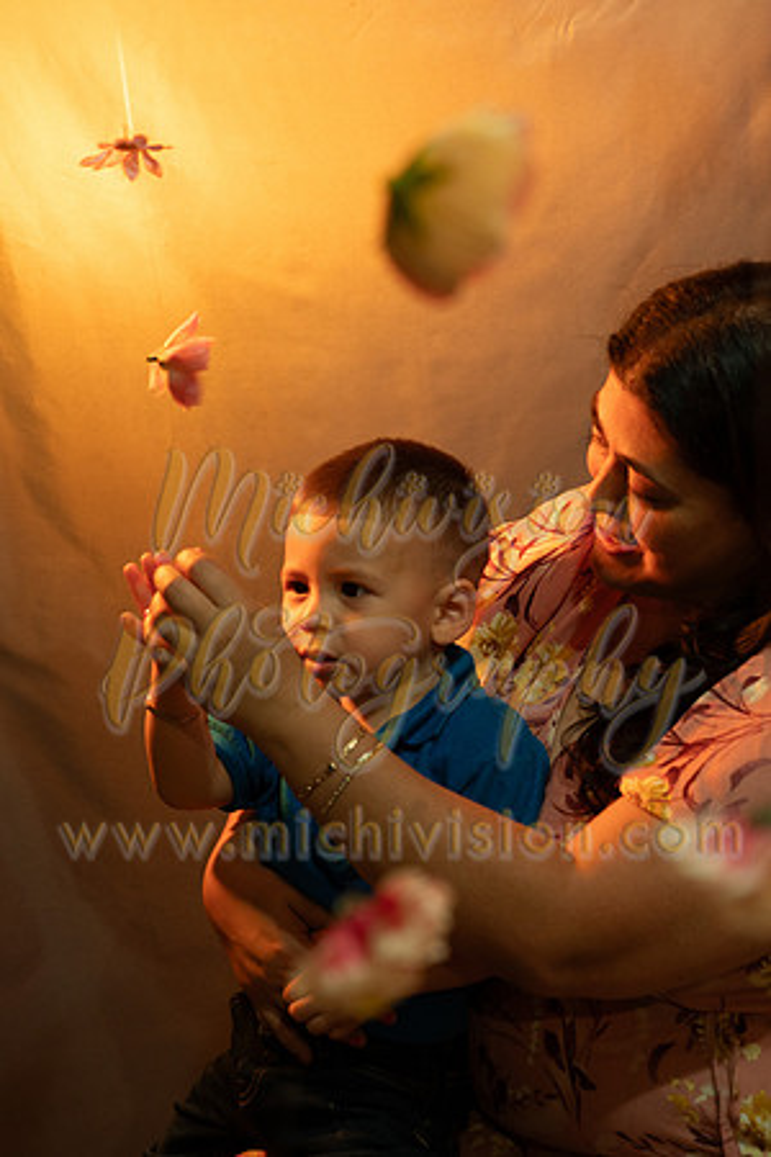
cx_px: 386
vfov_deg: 28.1
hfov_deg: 18.9
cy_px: 578
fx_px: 2313
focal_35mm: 72
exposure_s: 1/80
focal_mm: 72
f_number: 6.3
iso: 2000
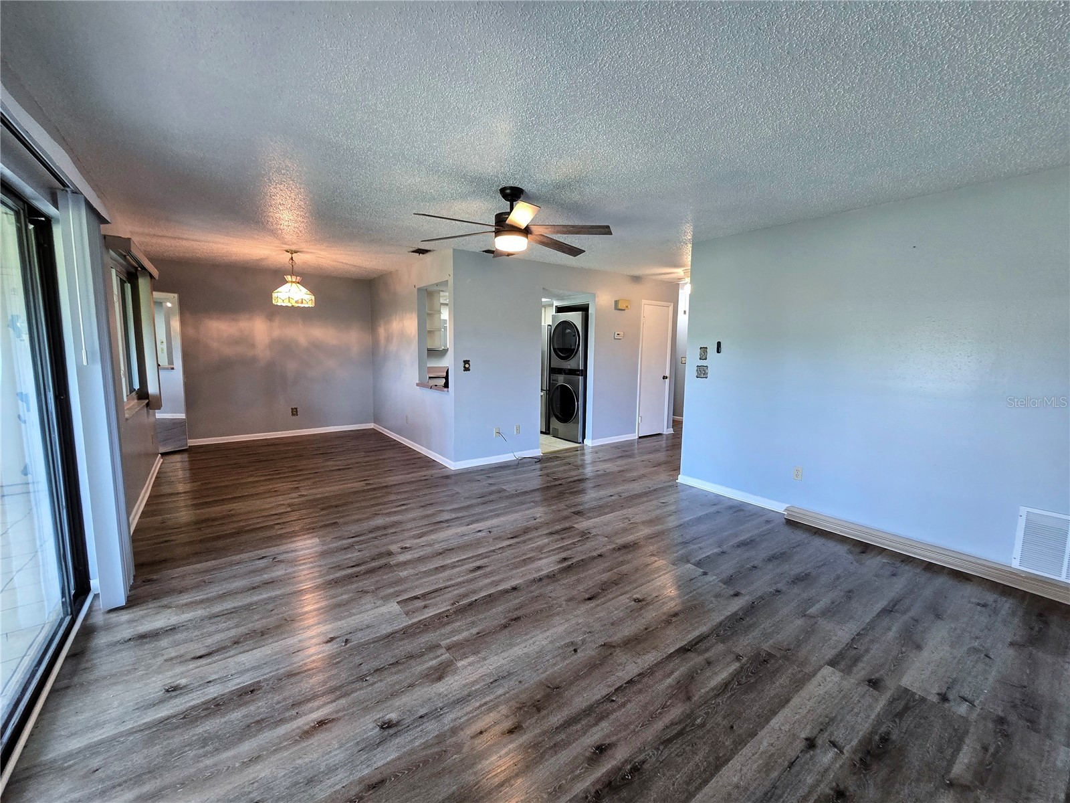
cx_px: 535
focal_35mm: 13
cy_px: 402
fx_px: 402
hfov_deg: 106.2
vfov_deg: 89.9
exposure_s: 1/60
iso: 160
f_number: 2.2
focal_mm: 2.2
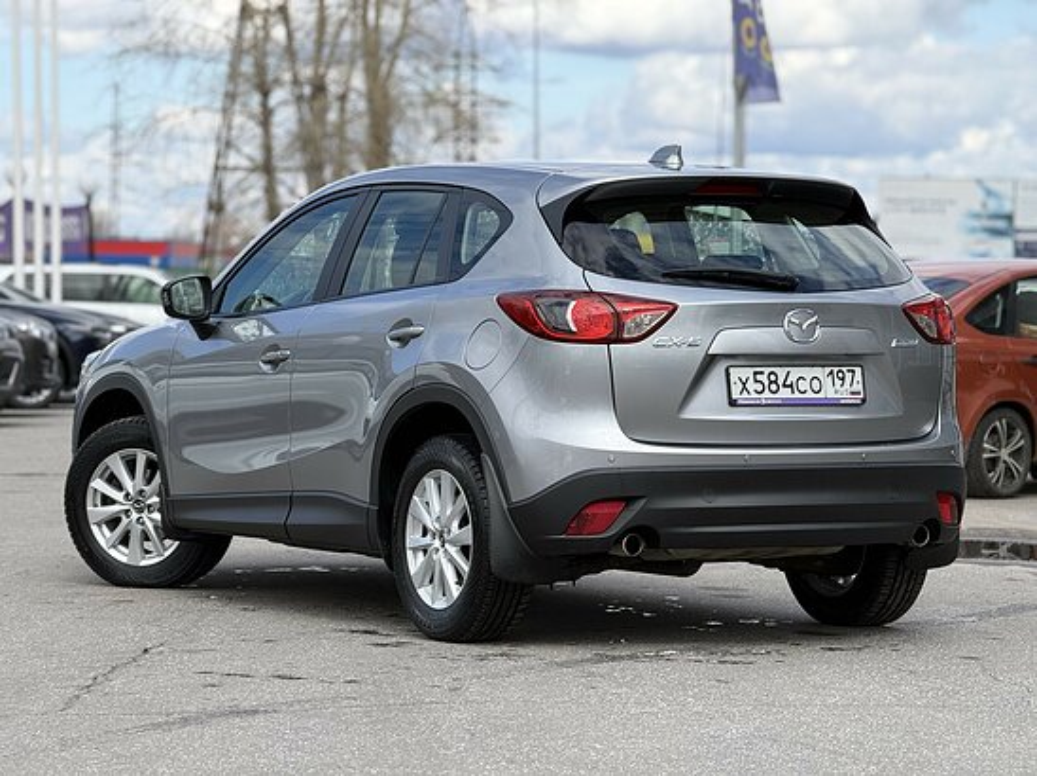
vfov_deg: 12.3
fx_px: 3592
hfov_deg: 16.4
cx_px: 518
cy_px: 388
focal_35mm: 120
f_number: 2.8
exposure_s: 1/802
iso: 64
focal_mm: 15.66
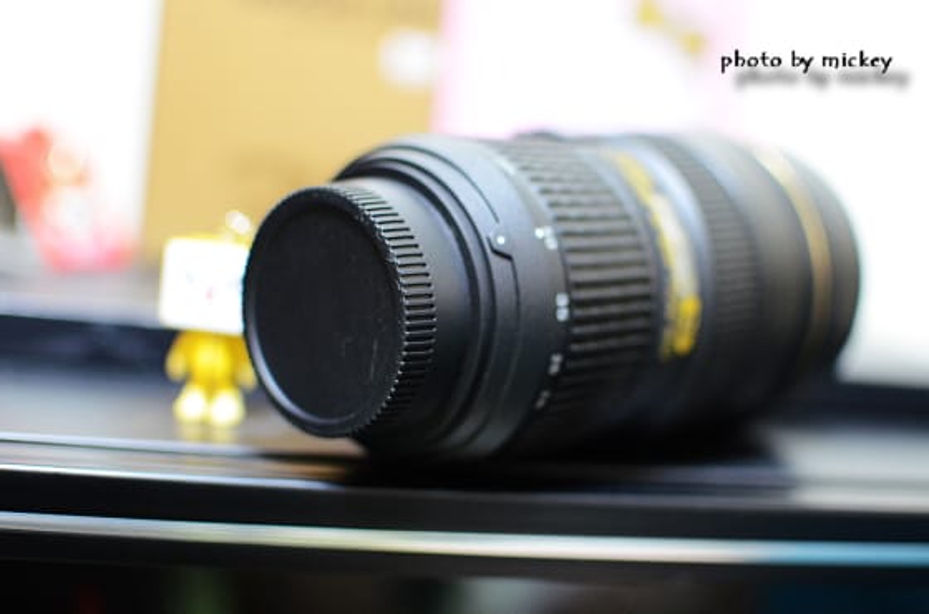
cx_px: 464
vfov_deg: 25.6
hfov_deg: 37.9
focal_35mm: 52
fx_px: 1351
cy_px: 307
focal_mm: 35
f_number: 2.2
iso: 1600
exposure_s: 1/30
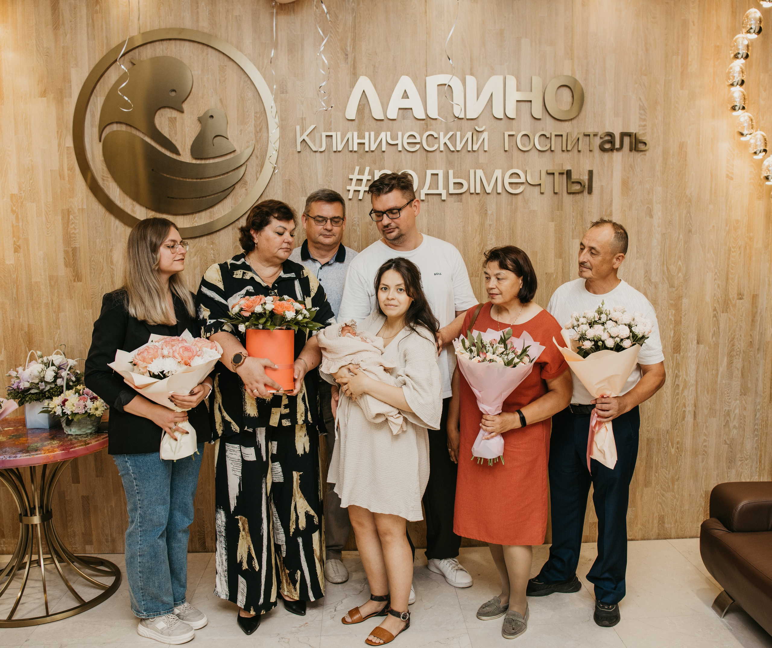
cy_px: 344
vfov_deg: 46.9
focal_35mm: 32
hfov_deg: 54.6
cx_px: 407
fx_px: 747
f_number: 4
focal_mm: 26
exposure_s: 1/160
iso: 200
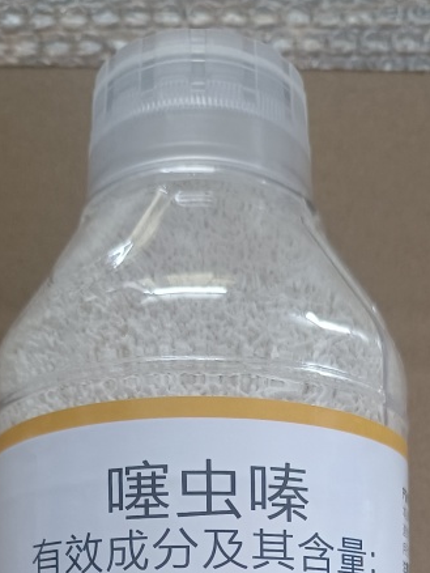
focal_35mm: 56
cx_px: 247
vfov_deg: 29.8
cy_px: 672
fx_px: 927
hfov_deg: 26.1
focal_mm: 5.59
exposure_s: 1/33.3
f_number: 1.88
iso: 2751
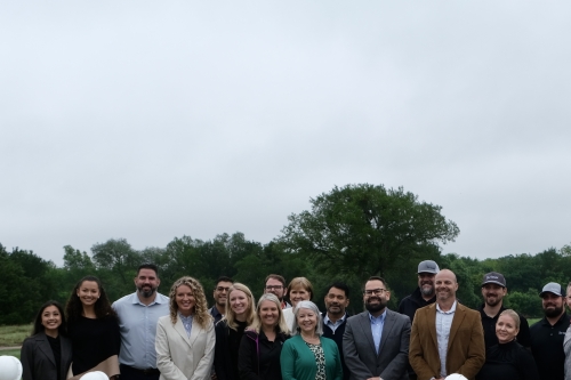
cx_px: 425
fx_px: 920
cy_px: 293
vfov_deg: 23.1
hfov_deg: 33.8
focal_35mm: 58
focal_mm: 19.6
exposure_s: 1/180
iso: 160
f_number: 5.6
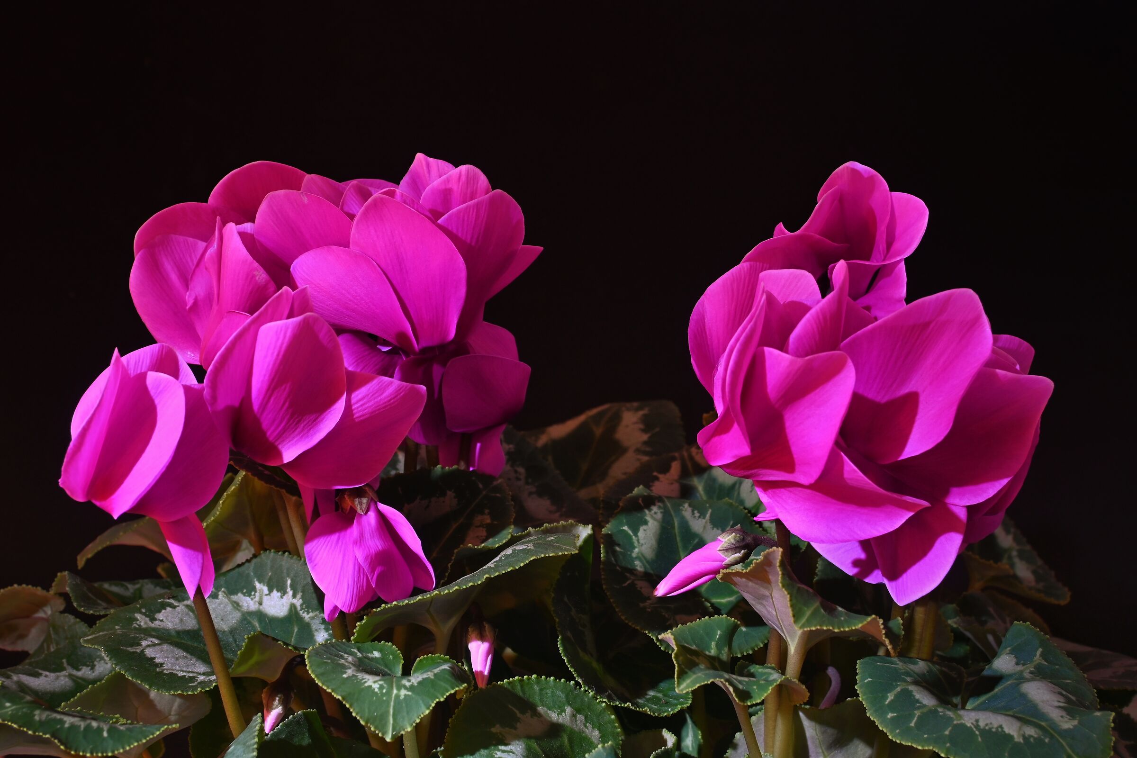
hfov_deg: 40.5
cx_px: 568
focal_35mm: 49
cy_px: 379
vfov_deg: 27.7
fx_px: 1540
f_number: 8
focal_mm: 32.5
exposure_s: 2
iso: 125
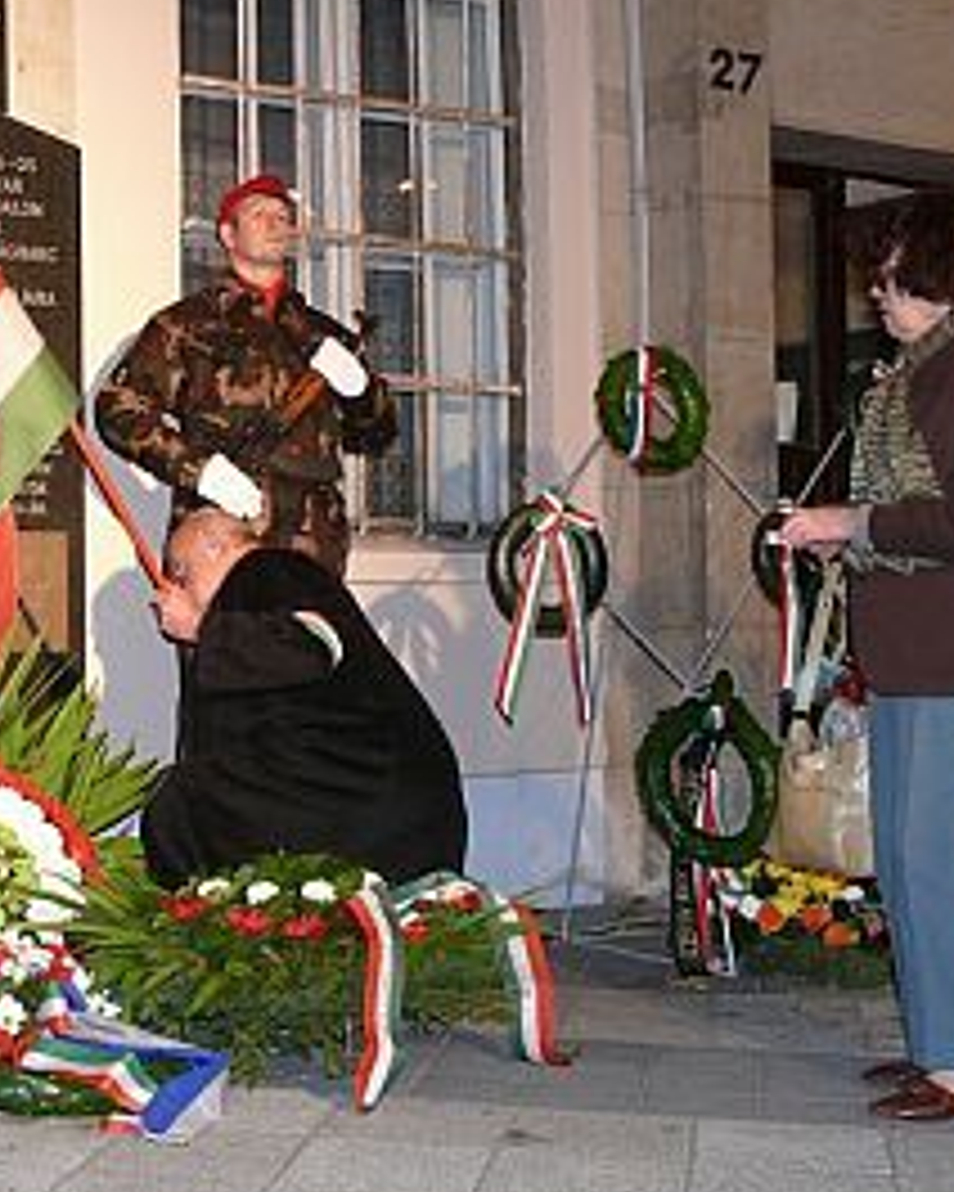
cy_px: 652
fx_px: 2047
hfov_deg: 25.1
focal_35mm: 58
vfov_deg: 32.5
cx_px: 18
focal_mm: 7.4
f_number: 2.8
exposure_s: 1/30
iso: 160
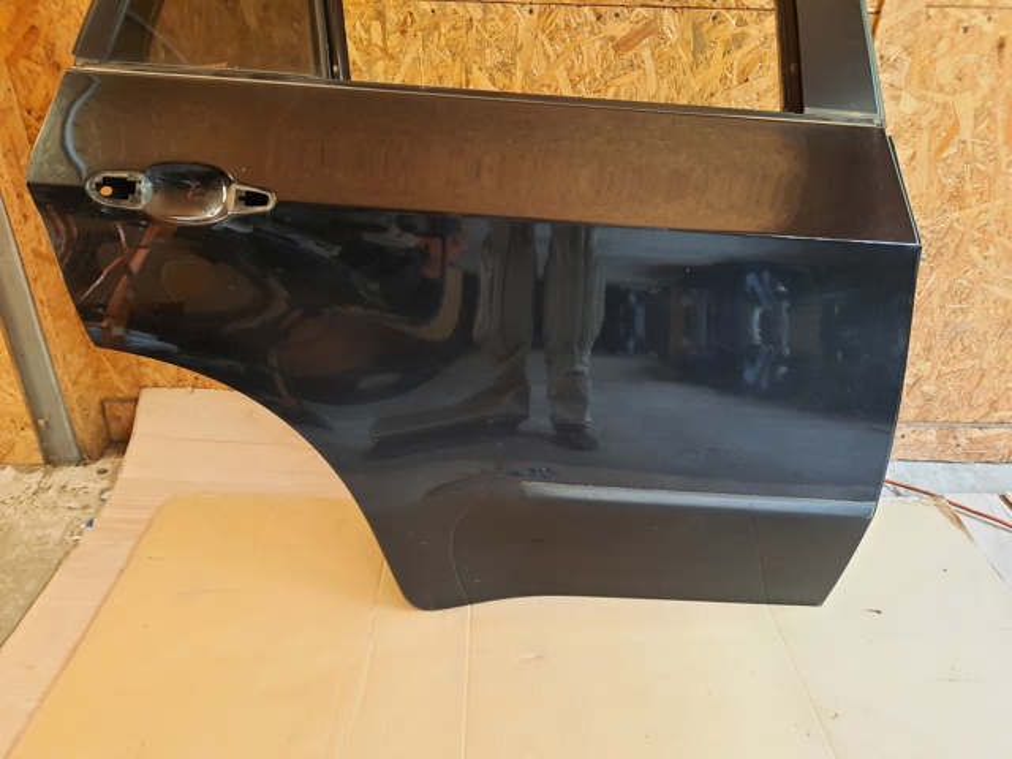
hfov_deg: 69.4
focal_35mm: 25
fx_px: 731
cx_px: 506
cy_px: 380
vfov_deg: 54.9
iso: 400
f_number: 2
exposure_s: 1/25
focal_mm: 4.6
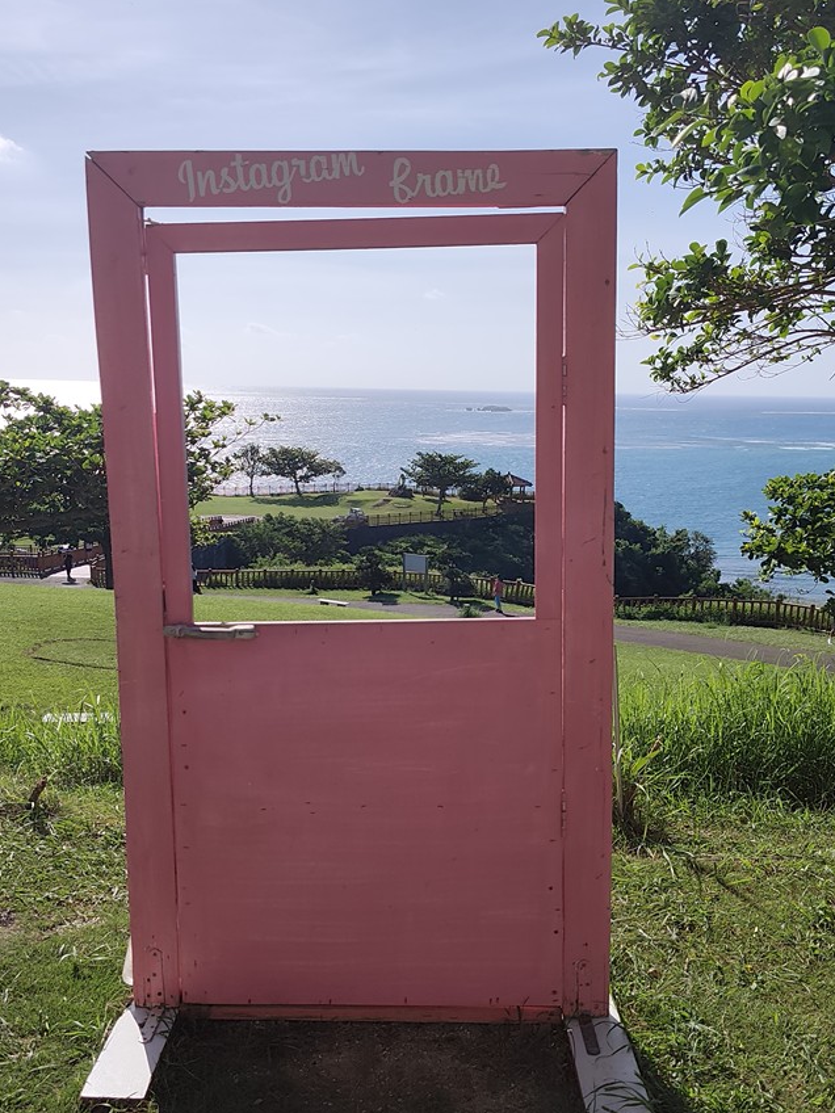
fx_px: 1126
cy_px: 638
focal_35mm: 35
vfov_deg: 52.4
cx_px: 394
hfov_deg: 40.7
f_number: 1.7
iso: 50
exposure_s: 1/1910
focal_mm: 6.07
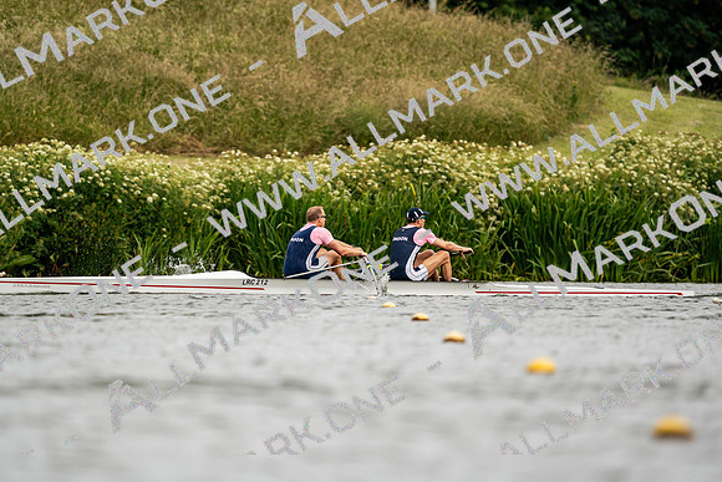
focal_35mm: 600
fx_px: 12036
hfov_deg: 3.4
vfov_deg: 2.3
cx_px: 361
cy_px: 241
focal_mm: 600
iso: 320
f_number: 6.3
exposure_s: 1/2000
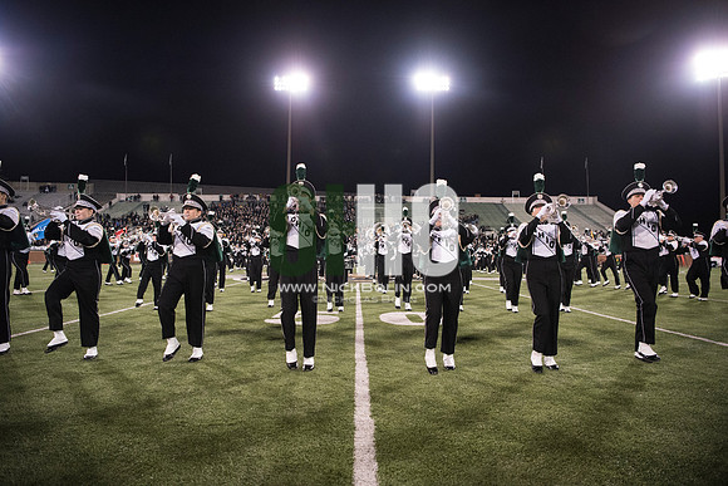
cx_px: 364
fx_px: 485
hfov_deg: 73.7
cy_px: 243
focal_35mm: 24
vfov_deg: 53.2
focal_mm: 24
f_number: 3.2
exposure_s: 1/1000
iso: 4000
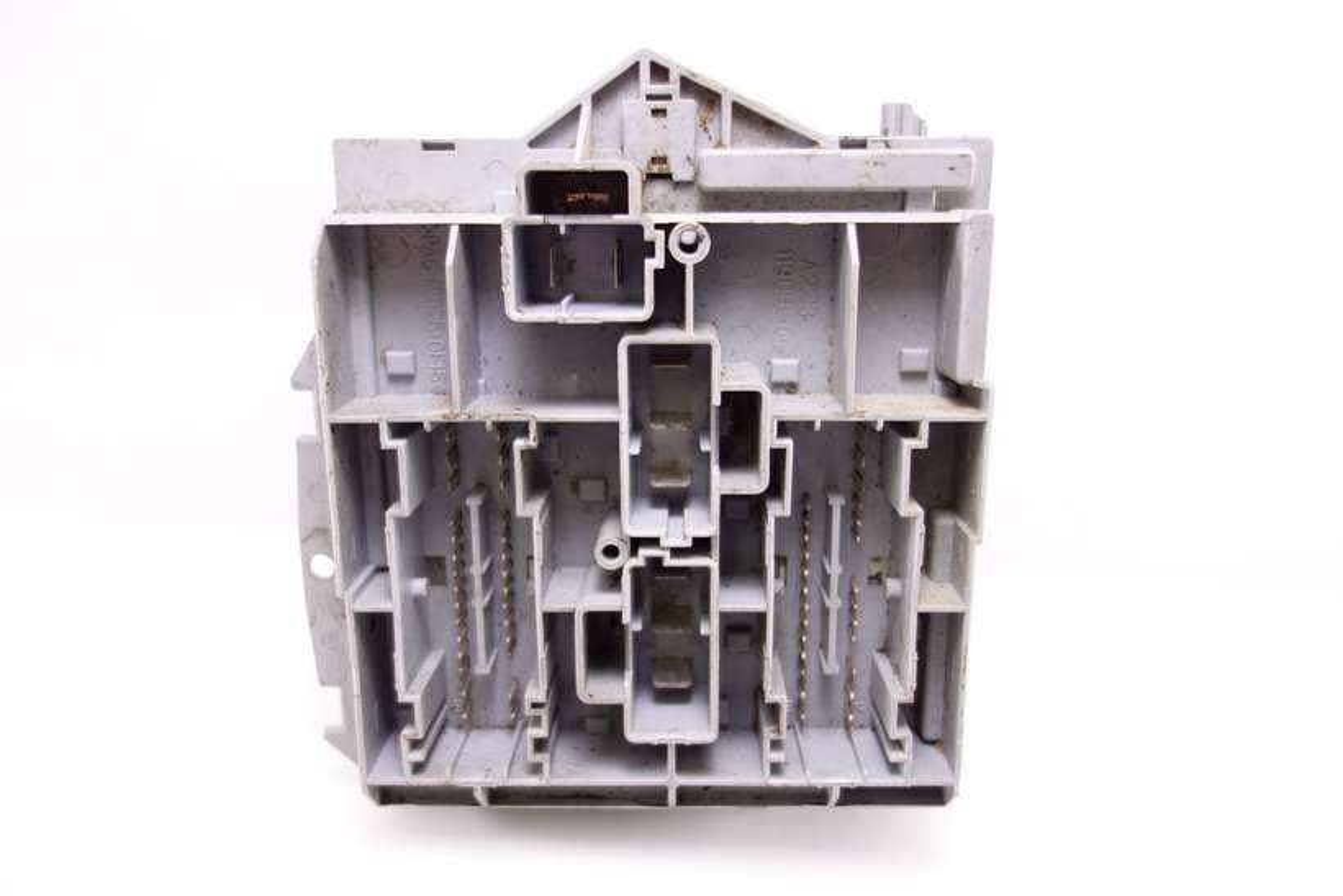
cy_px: 448
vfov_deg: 46.4
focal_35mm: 28
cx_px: 672
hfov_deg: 65.5
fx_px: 1045
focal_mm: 10.4
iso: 125
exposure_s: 1/60
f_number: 1.8
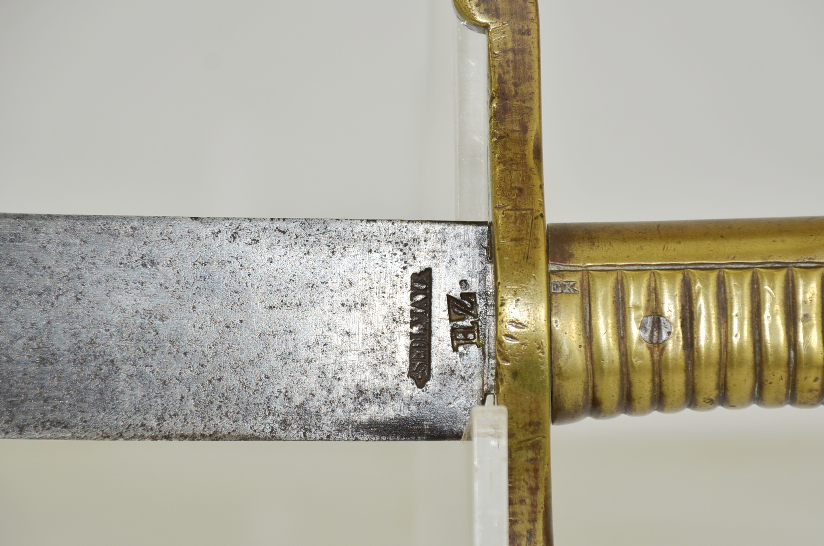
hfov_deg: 8.5
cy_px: 308
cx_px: 432
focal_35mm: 243
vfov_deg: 5.6
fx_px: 5541
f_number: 5.6
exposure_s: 1/250
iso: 200
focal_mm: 135
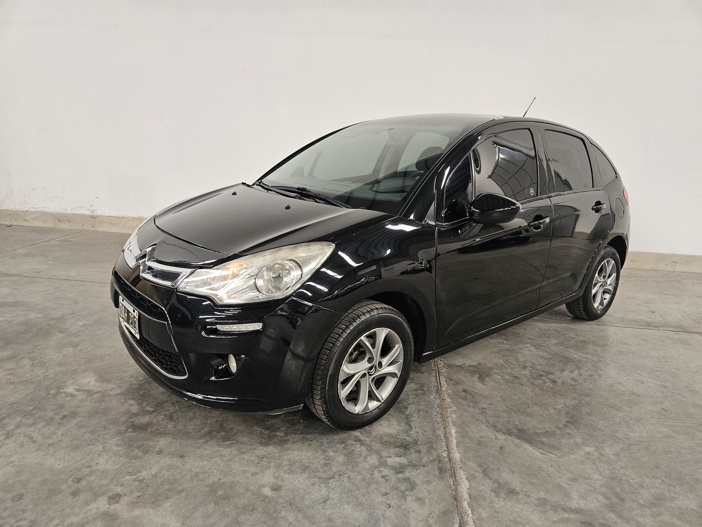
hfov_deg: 73.9
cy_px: 264
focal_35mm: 23
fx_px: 466
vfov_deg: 58.9
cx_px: 351
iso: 200
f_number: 1.8
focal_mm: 5.4
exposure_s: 1/180
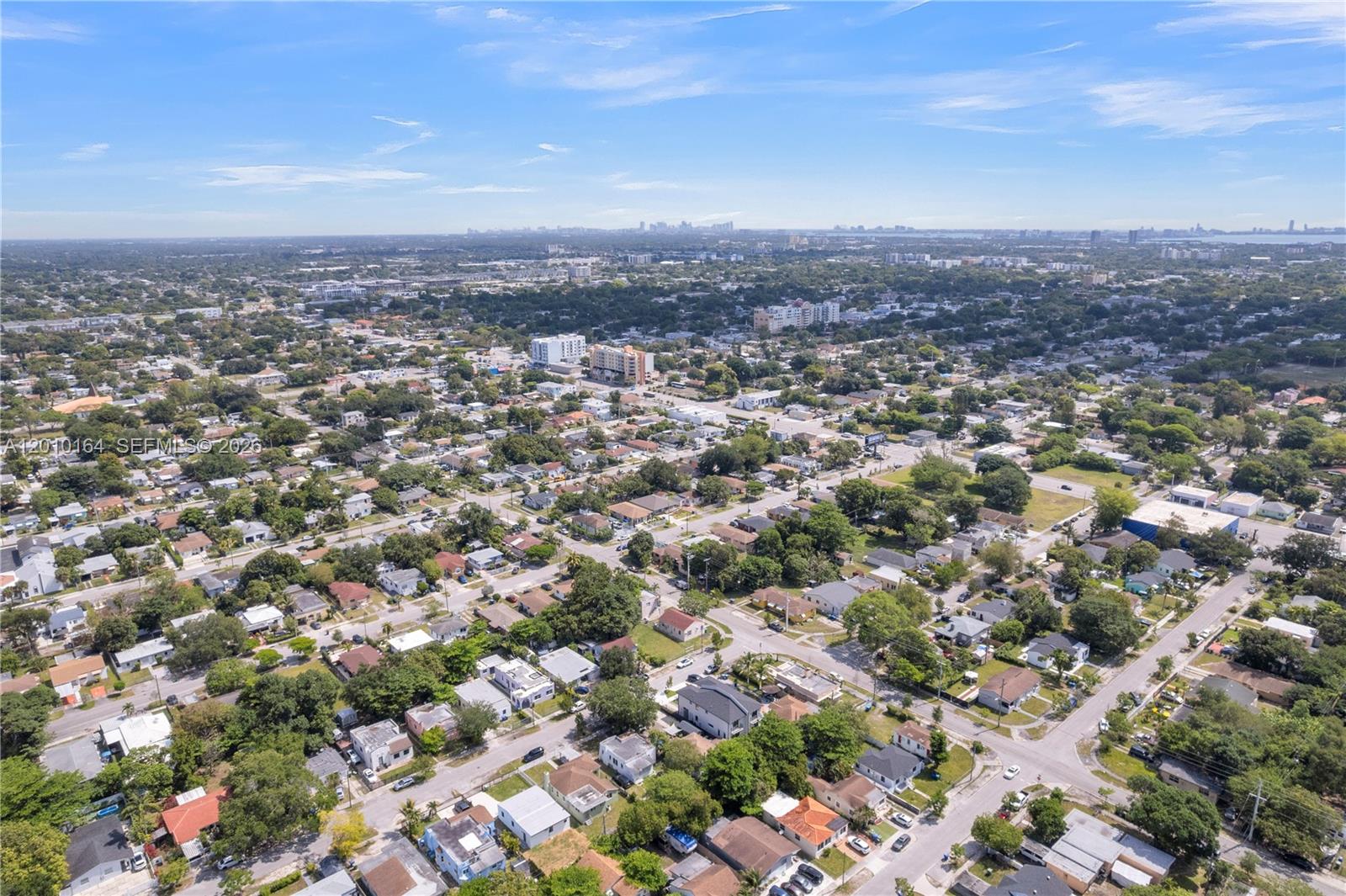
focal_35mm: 22
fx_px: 822
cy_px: 448
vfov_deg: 57.2
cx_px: 673
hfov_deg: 78.6
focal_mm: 8.38
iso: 110
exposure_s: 1/2500
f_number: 2.8
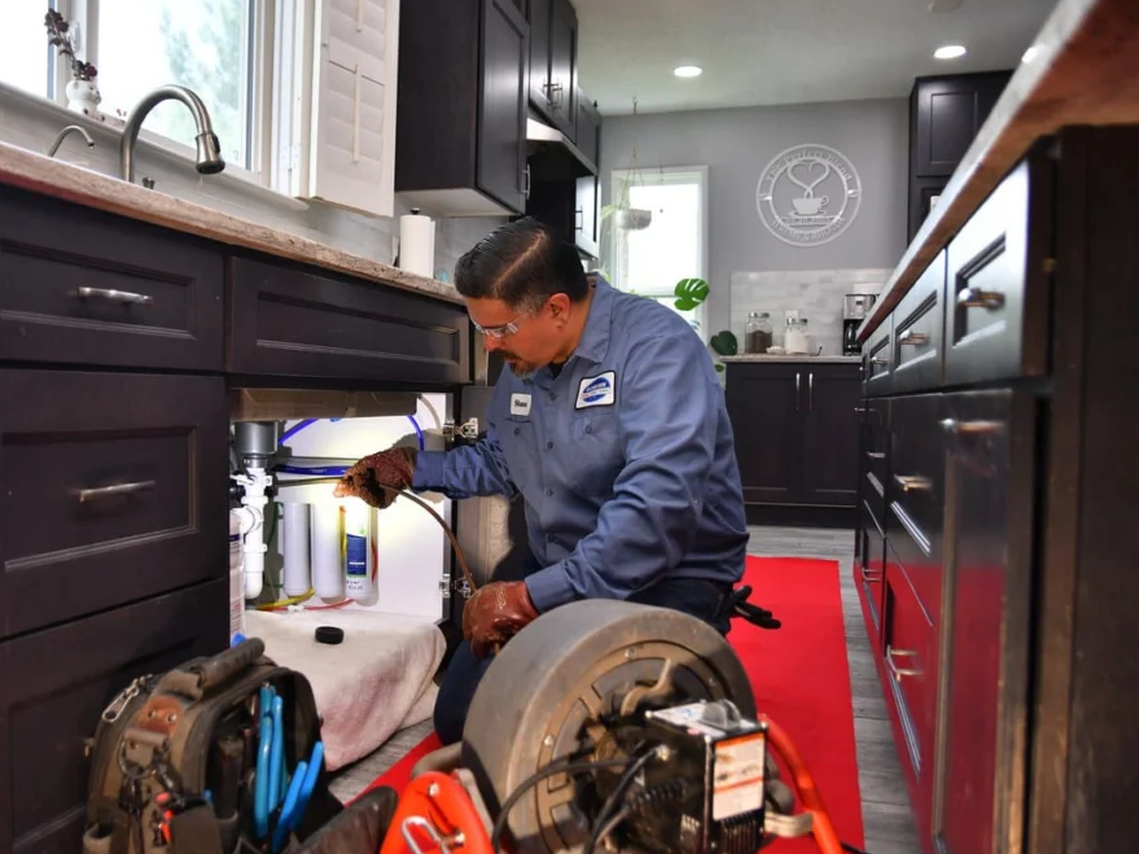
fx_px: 940
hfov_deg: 62.3
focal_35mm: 29
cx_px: 516
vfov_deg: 48.9
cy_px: 435
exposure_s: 1/400
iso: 500
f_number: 2.8
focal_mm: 17
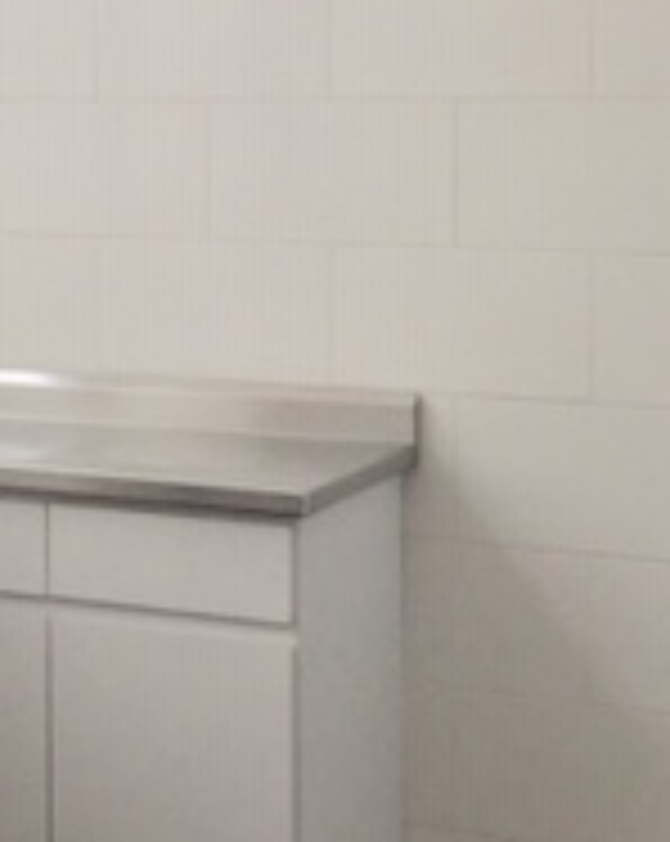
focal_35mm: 97
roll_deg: +0.3
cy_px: 248
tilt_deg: -4.5
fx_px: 2410
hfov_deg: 14.8
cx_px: -301
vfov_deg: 19.7
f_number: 2.2
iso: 32
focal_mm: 4.15
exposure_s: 1/488
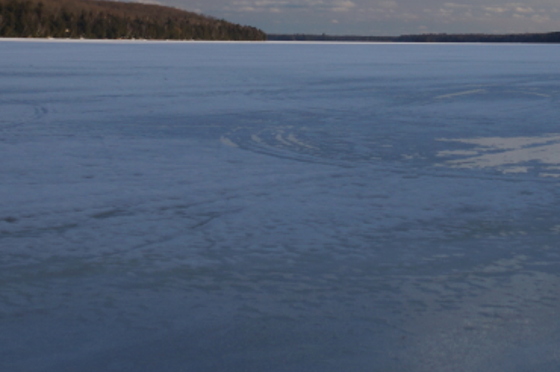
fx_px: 1135
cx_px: 419
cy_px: -101
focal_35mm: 73
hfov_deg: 27.4
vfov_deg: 17.6
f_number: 5.6
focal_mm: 18
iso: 100
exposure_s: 1/125
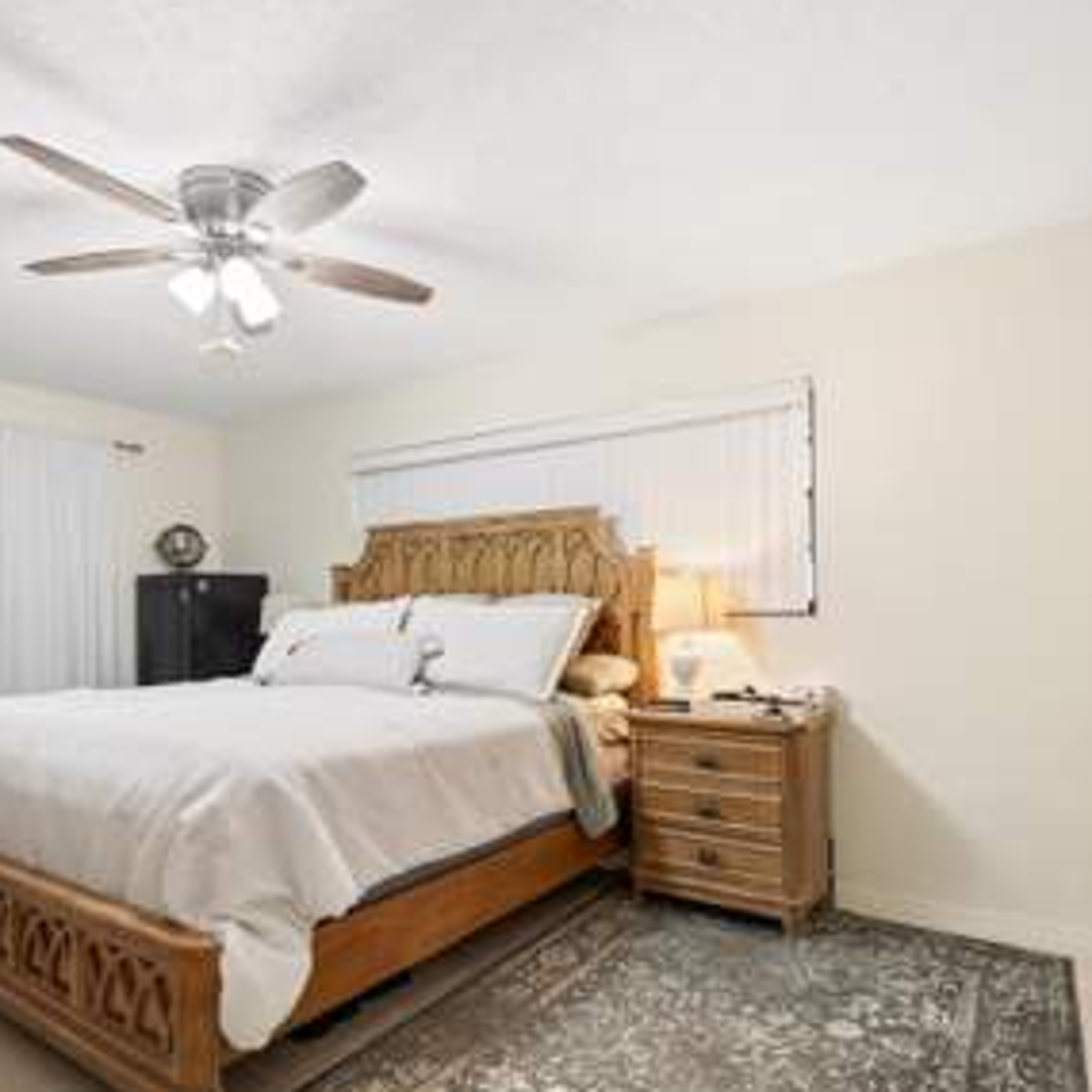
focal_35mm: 20
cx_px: 536
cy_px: 592
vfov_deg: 74.7
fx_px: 714
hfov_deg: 74.8
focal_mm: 14
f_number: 9
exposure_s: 3.2
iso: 250
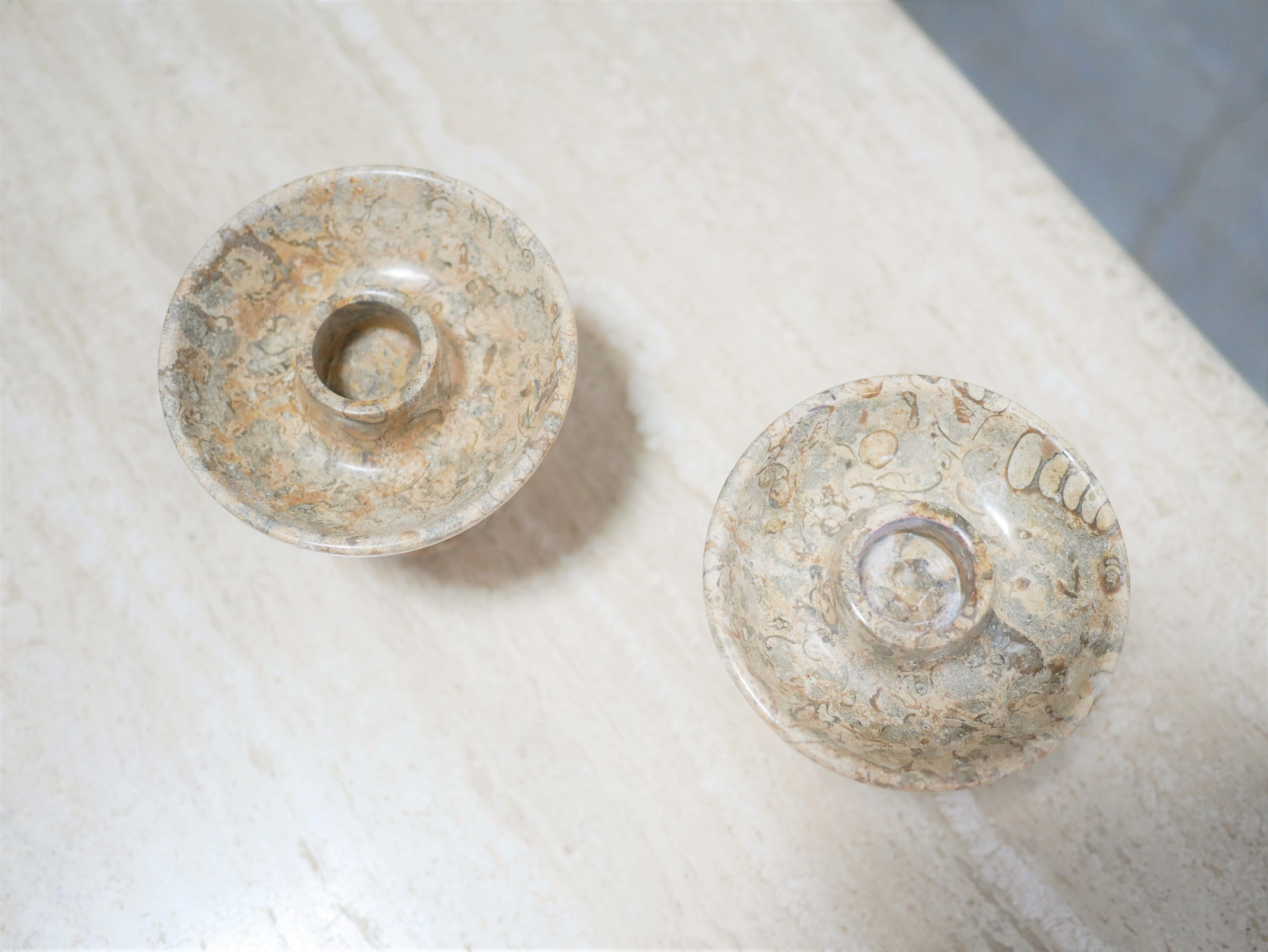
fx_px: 1466
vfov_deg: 36.0
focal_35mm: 40
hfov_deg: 46.8
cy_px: 476
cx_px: 634
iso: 400
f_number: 1.7
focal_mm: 20
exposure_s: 1/60
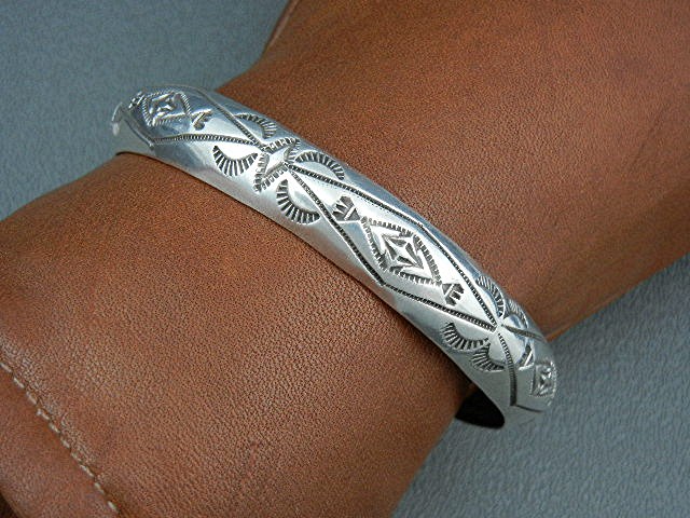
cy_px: 259
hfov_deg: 25.3
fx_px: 1535
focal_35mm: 77
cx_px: 345
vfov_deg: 19.1
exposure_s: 1/15.6
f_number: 4.3
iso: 400
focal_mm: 13.9
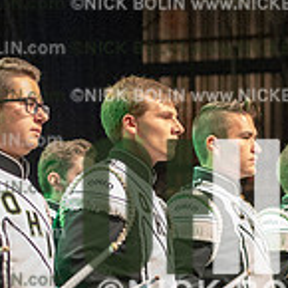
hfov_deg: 7.3
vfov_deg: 7.3
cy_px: 232
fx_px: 2240
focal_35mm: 238
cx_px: 222
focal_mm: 70
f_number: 2.8
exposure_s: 1/400
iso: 8000
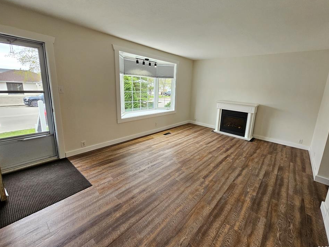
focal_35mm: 14
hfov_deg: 101.9
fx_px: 133
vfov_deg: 85.6
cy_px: 118
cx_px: 175
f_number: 2.2
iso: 125
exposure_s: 1/60
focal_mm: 2.2
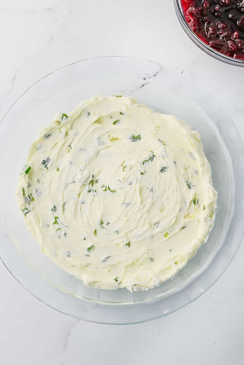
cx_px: 122
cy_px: 182
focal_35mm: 50
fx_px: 508
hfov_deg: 27.0
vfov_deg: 39.6
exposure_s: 1/125
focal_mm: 50
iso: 220
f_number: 8
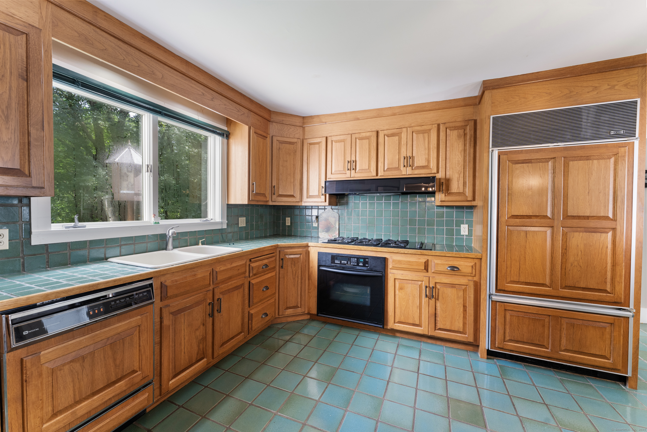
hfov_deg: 104.3
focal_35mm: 14
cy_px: 216
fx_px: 252
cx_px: 324
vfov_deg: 81.2
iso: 800
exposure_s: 1/6
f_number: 8
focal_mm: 14
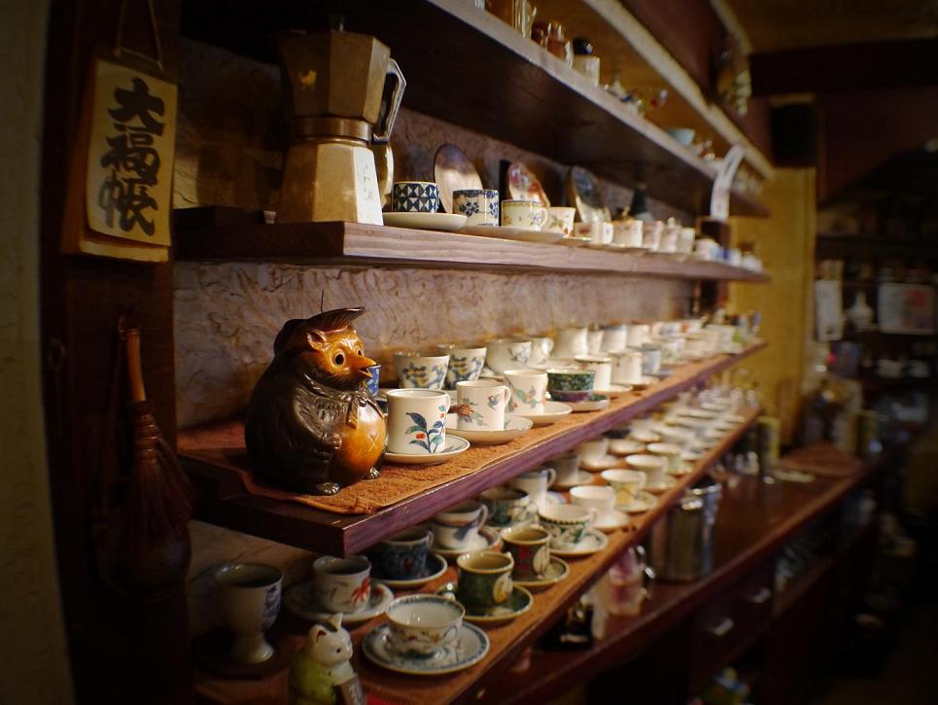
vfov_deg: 36.0
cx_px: 469
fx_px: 1085
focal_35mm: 40
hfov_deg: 46.8
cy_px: 352
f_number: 1.7
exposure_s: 1/60
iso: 1250
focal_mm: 20
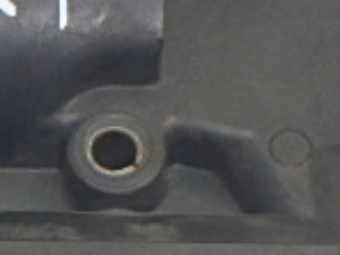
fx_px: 1915
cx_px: 154
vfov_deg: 7.6
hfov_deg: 10.1
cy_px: 165
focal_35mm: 195
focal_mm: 8.1
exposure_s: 1/40
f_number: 5.2
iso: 640
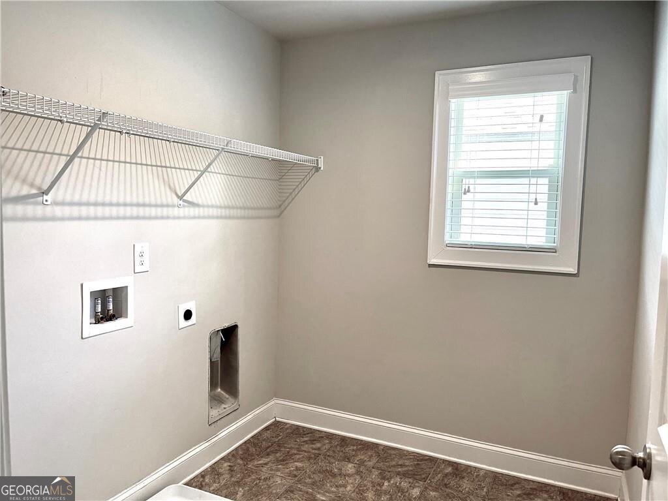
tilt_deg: -4.9
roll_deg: -1.1
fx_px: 502
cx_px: 334
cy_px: 250
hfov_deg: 67.3
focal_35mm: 26
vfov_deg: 53.1
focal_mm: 5.1
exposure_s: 1/60
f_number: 1.6
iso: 80
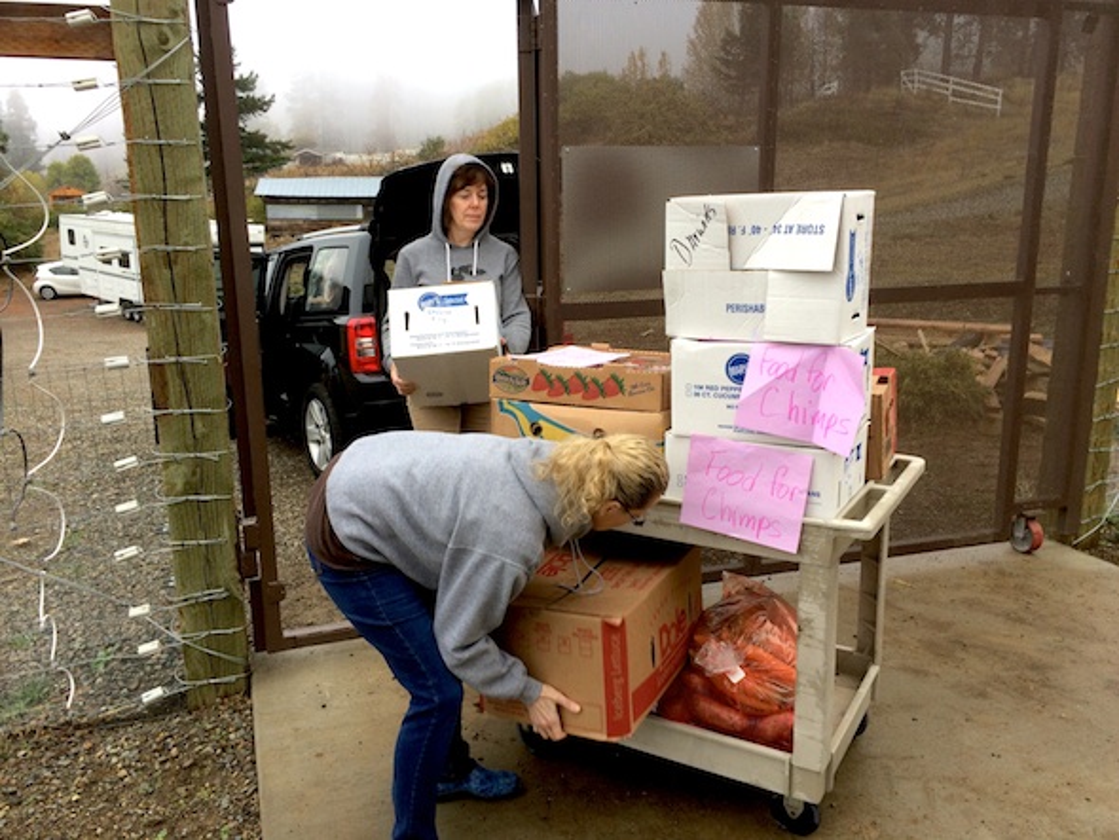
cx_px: 560
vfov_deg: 46.8
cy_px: 420
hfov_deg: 59.9
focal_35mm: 30
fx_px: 970
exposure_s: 1/120
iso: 40
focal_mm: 4.12
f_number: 2.2
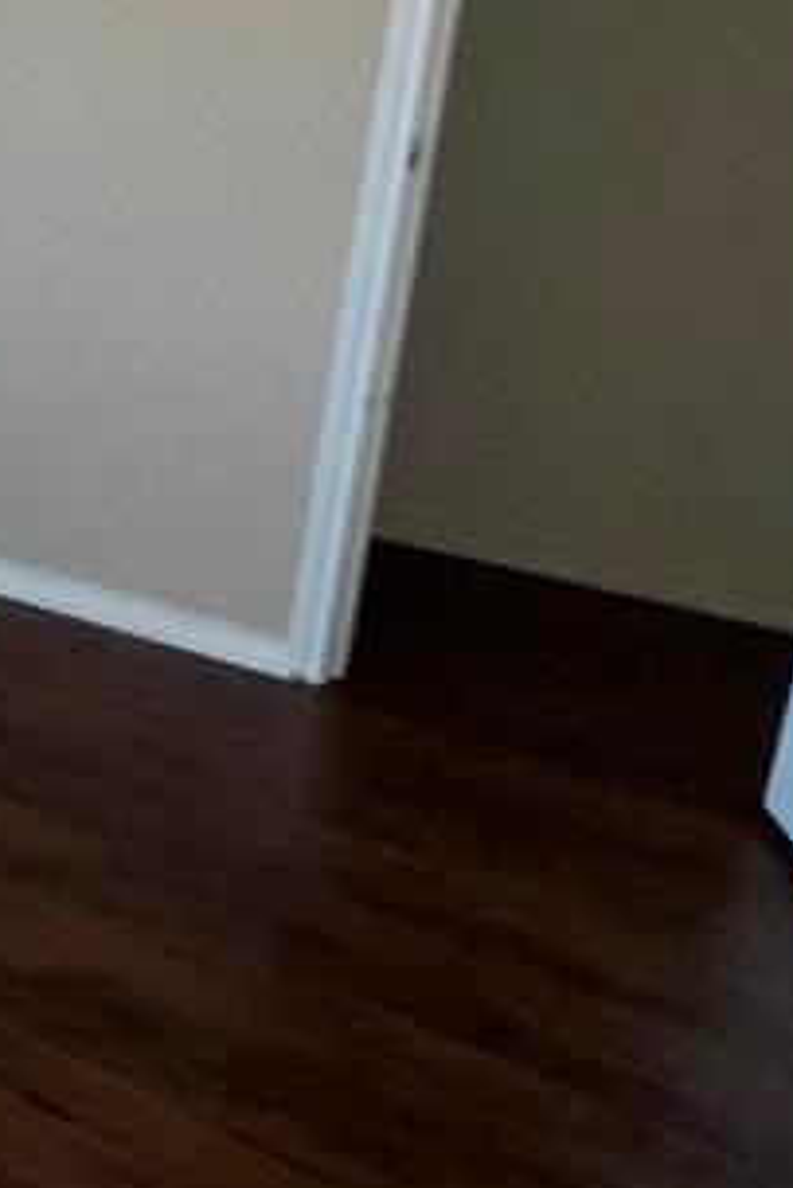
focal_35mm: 49
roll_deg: +0.3
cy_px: 340
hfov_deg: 17.9
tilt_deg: -14.2
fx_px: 1617
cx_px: -836
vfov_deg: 39.5
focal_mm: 2.22
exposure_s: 1/79
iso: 80
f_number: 2.2
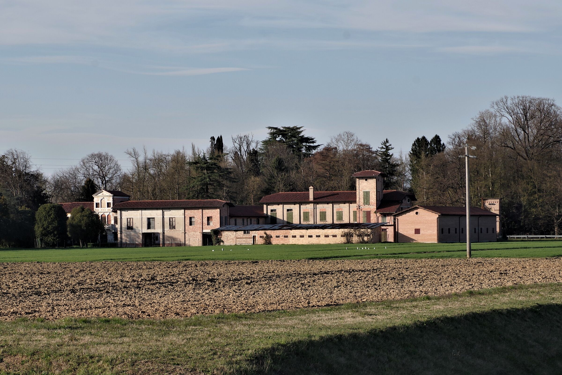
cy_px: 188
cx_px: 281
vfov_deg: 13.0
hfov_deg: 19.5
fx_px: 1639
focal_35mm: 105
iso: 100
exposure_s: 1/100
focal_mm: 70
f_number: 10
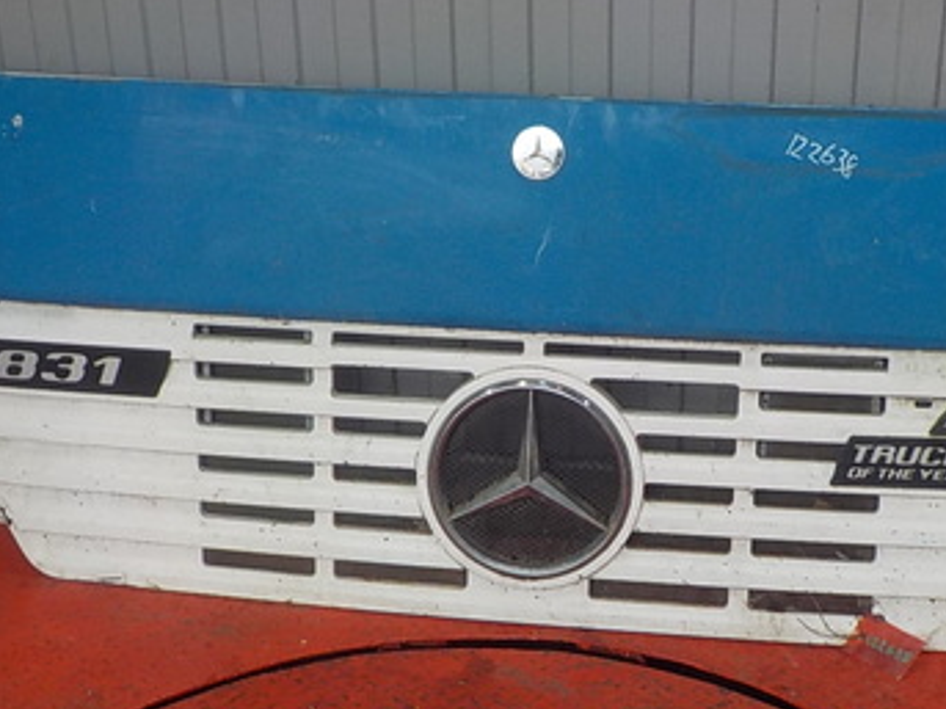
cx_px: 563
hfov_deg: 34.3
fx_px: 1530
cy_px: 375
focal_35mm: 56
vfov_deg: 26.1
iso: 125
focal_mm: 4.1
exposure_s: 1/80
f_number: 3.3
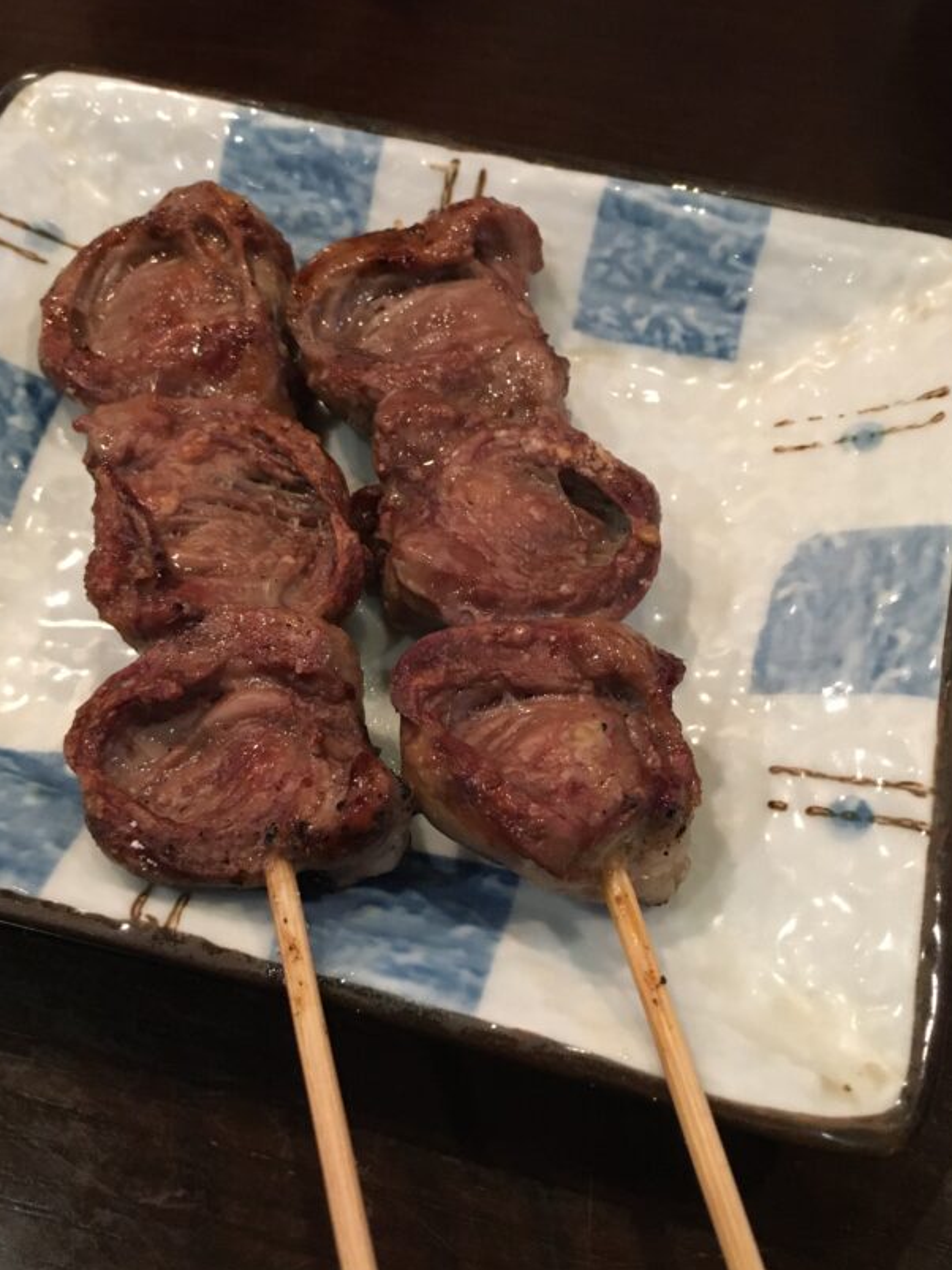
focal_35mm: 37
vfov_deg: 50.1
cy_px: 592
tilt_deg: -62.4
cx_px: 417
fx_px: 1357
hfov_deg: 38.6
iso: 200
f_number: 2.2
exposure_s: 1/15
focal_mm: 4.15
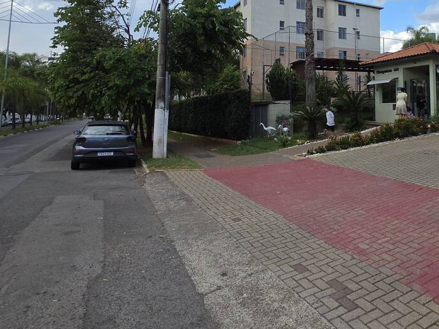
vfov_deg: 49.6
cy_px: 87
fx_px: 342
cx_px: 326
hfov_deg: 61.8
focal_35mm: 27
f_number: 1.9
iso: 40
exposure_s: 1/1139
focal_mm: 2.2
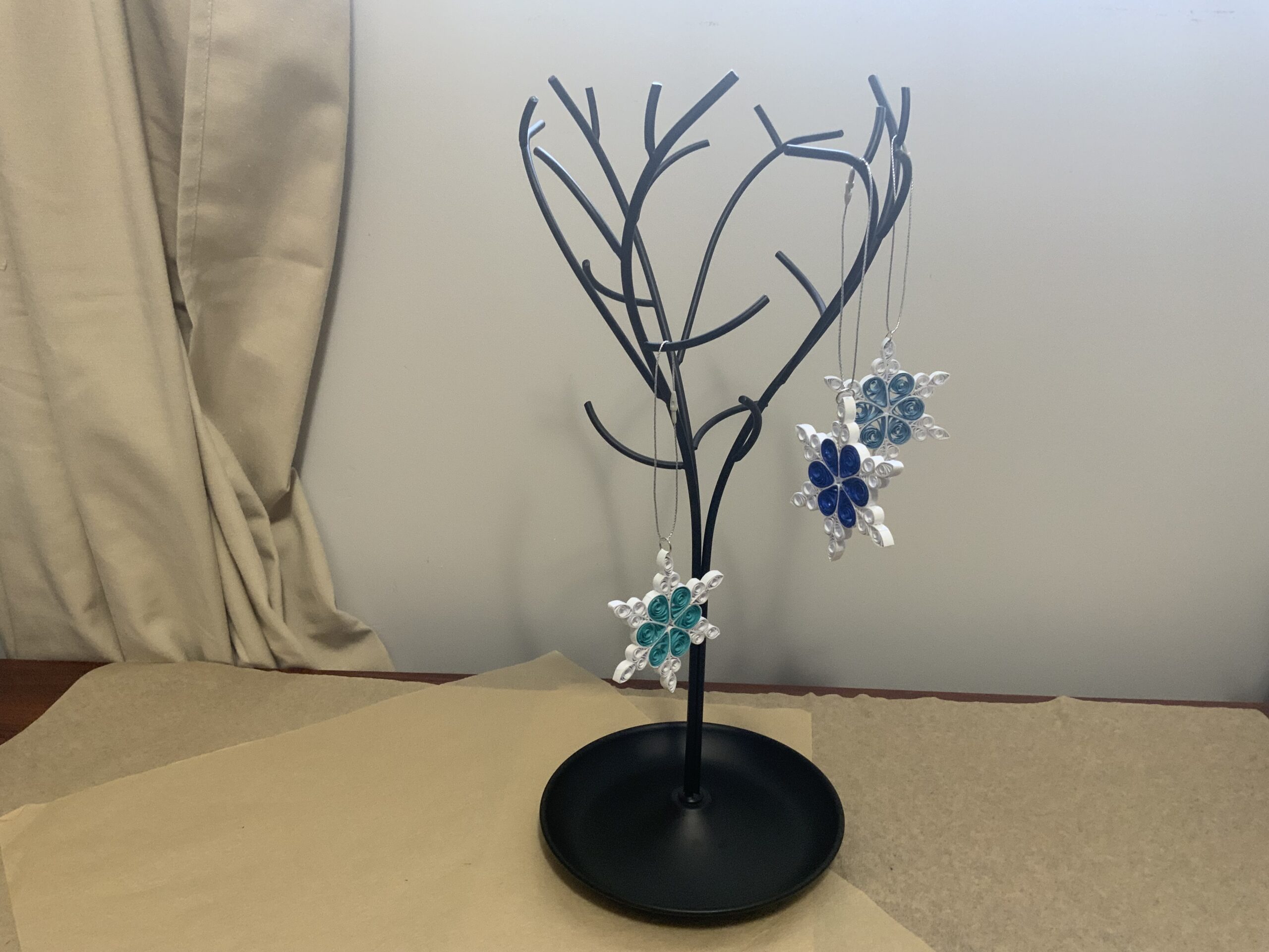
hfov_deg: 61.7
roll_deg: -0.8
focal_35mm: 29
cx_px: 634
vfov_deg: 48.2
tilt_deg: -17.6
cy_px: 476
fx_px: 1063
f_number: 1.8
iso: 100
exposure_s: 1/60
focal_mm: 3
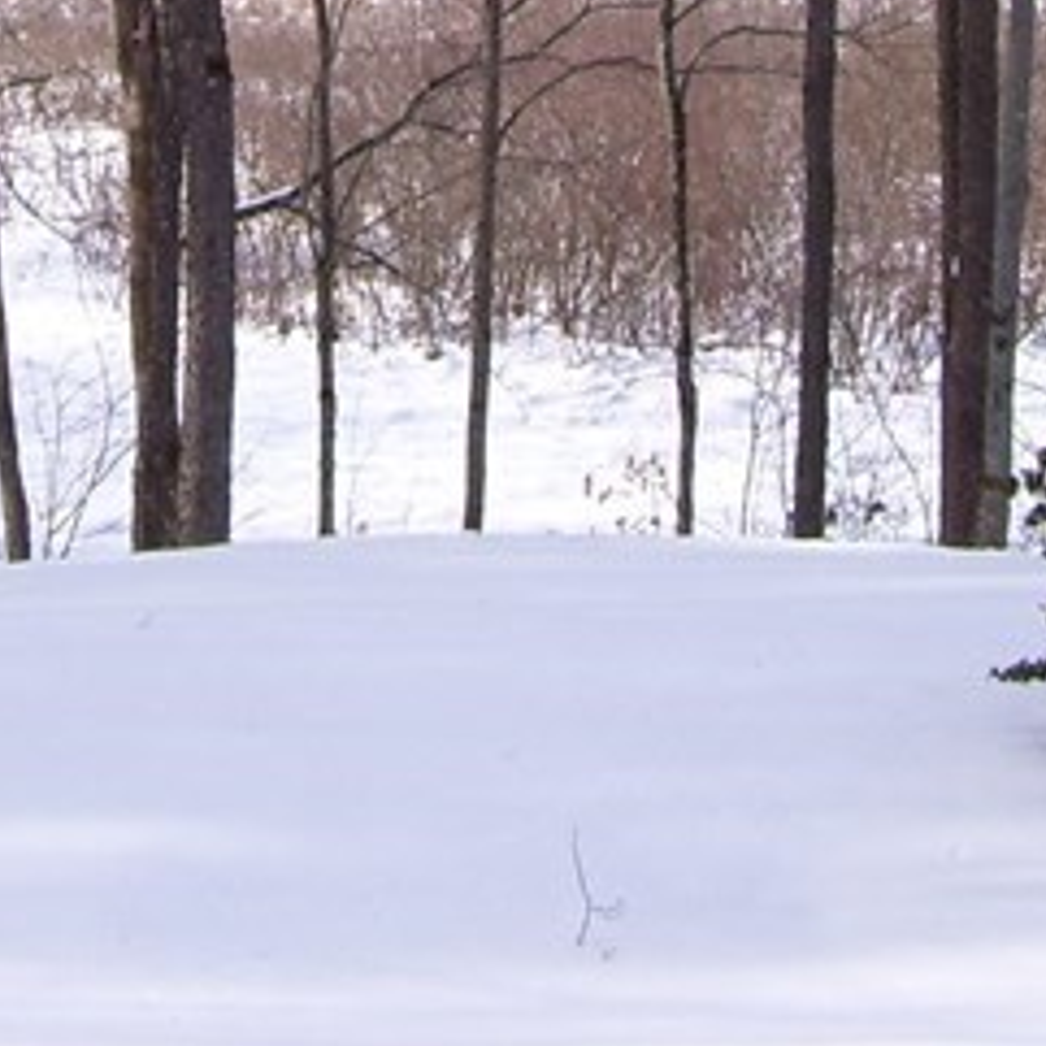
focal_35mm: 135
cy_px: -547
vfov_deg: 12.3
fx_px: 4615
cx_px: 226
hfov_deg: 12.9
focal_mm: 6
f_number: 4.8
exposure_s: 1/400
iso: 80
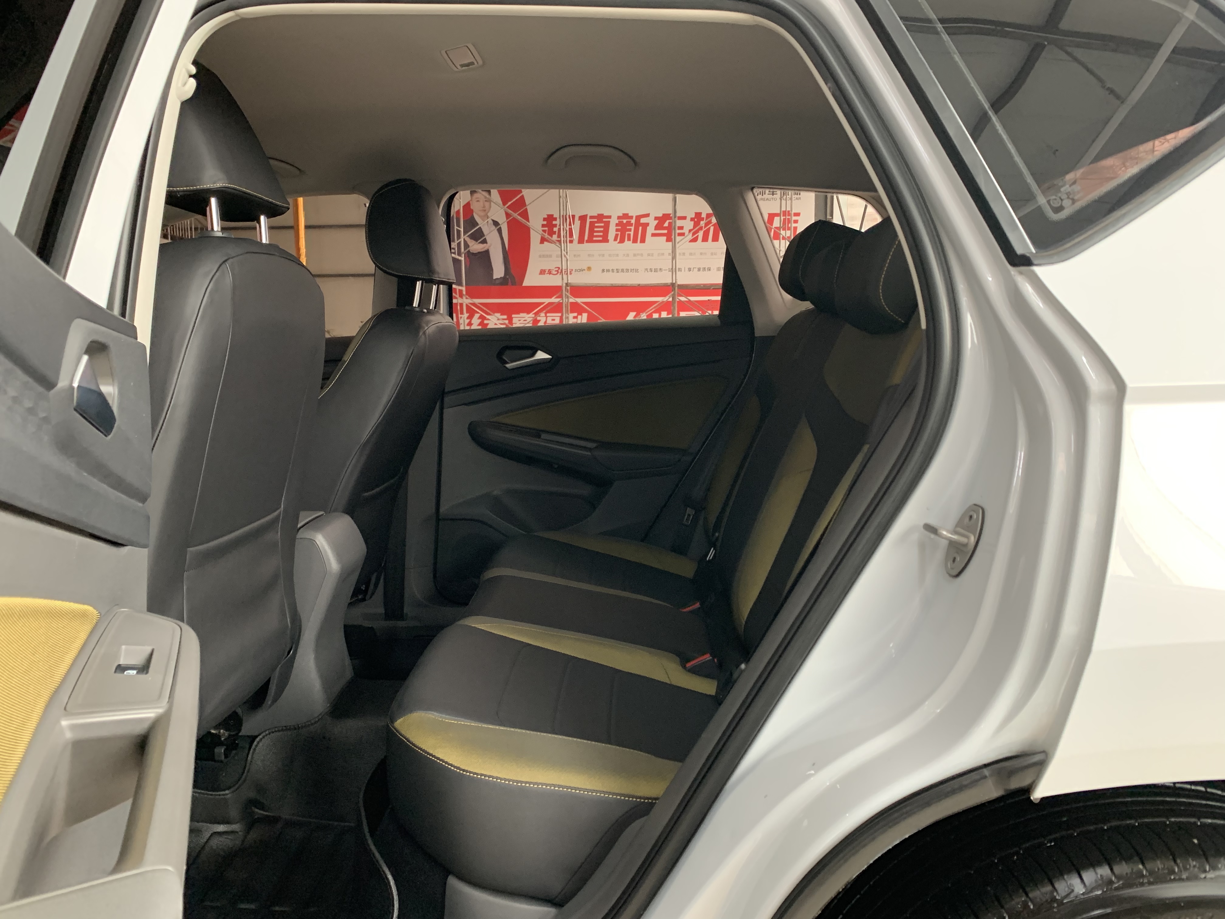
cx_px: 612
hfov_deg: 67.3
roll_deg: -0.9
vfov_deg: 53.1
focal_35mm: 26
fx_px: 920
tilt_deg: -7.9
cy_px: 460
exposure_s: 1/60
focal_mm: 4.25
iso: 250
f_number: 1.8
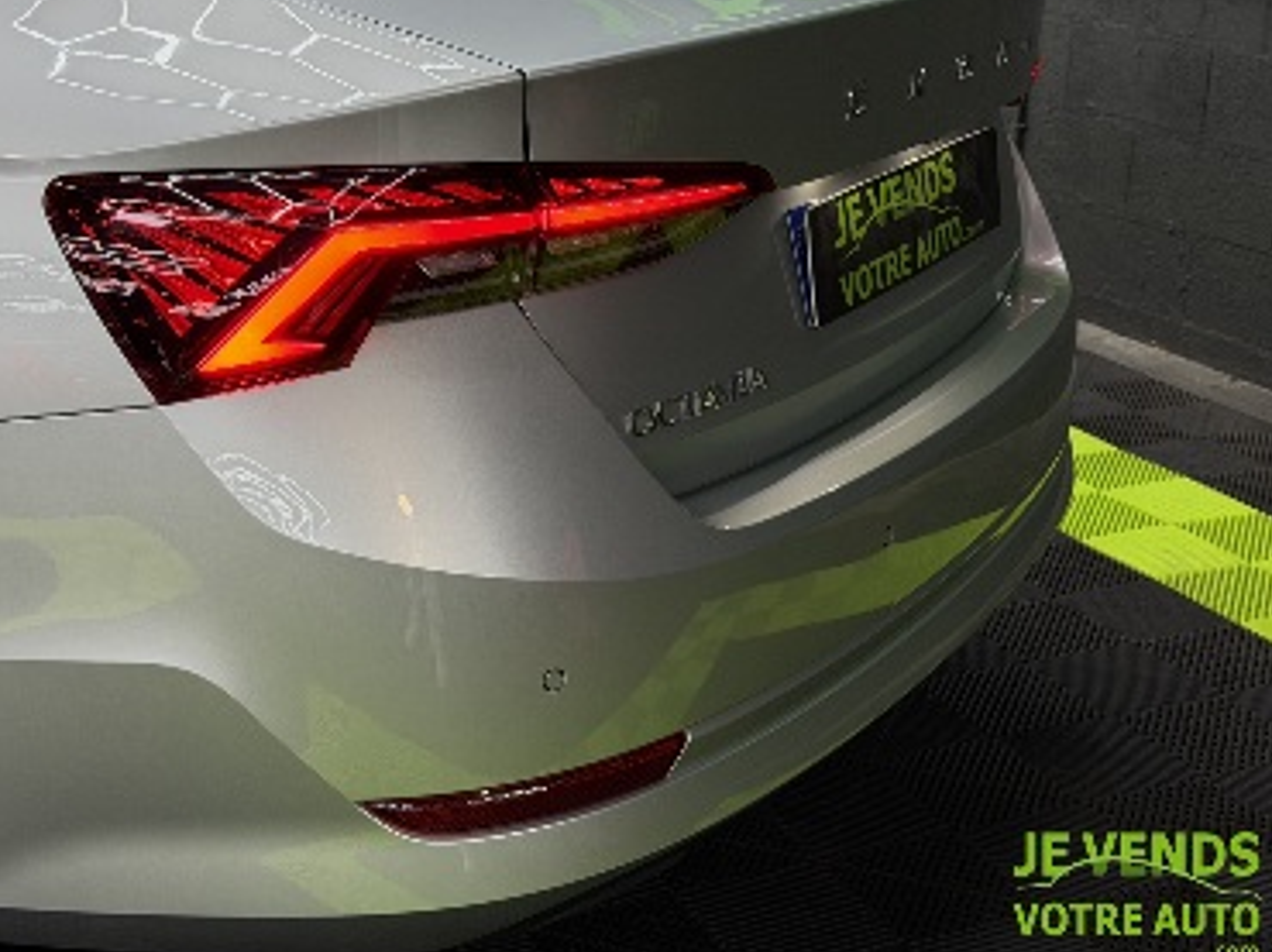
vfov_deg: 27.0
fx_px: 1983
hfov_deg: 35.5
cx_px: 564
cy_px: 426
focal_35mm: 54
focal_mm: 6.76
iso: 160
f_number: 1.78
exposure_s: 1/100
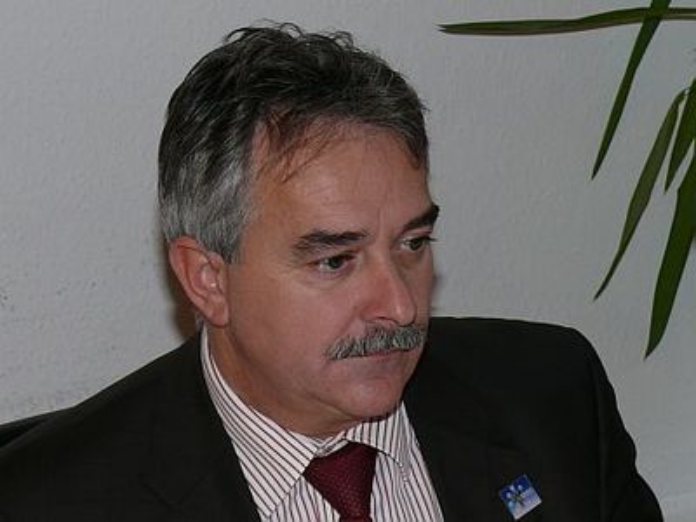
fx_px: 2835
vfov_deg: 10.5
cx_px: 348
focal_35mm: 141
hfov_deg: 14.0
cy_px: 261
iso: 100
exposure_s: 1/30
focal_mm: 16.8
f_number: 4
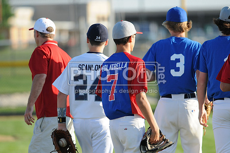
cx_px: 115
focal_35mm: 450
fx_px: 2871
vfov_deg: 3.0
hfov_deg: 4.6
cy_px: 76
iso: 200
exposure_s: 1/800
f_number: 4
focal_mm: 300
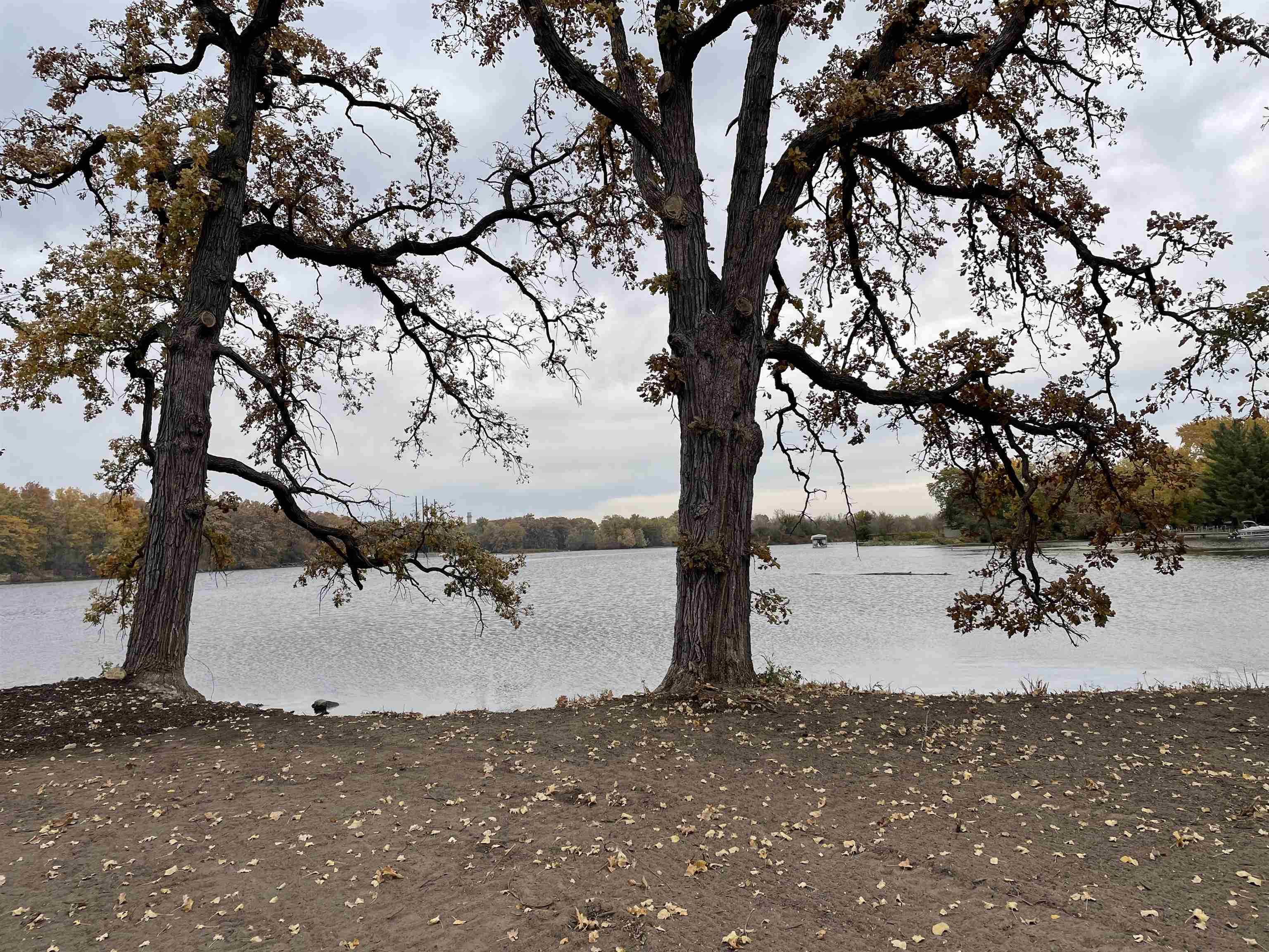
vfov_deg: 53.1
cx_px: 634
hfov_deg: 67.3
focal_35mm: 26
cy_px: 476
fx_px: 953
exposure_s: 1/1276
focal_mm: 4.2
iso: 32
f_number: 1.6
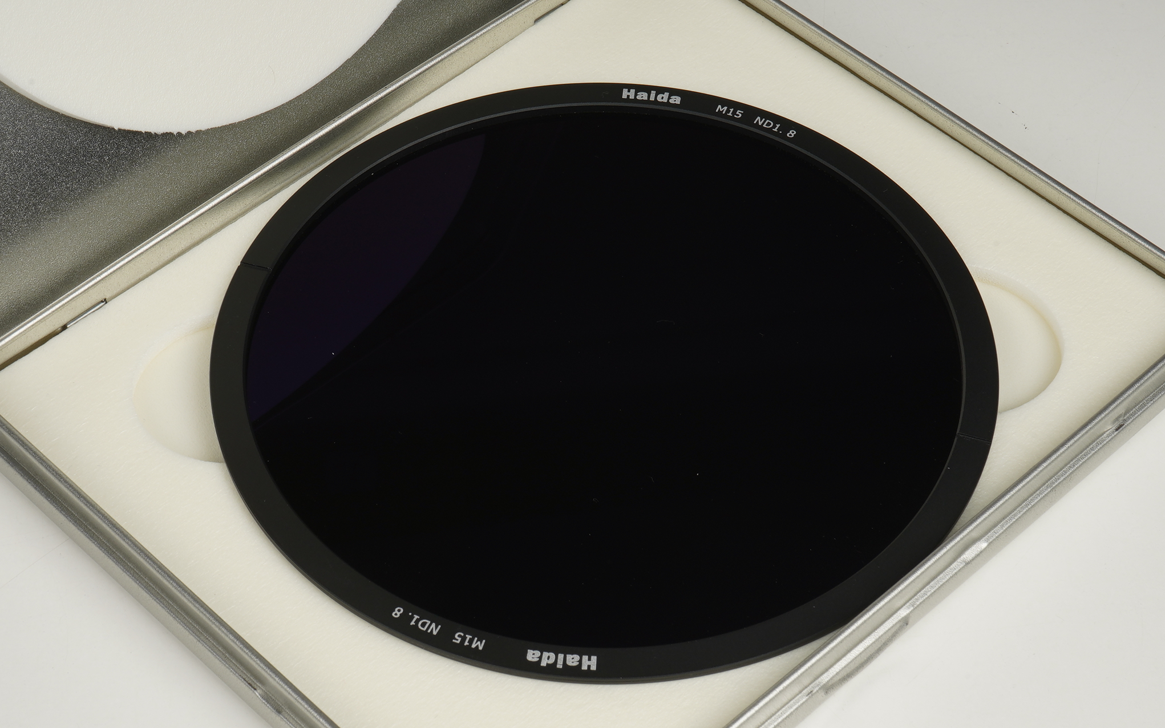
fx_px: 2476
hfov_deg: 26.5
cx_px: 530
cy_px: 454
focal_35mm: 78
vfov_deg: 16.7
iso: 200
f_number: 22
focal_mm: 52
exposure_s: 1/160
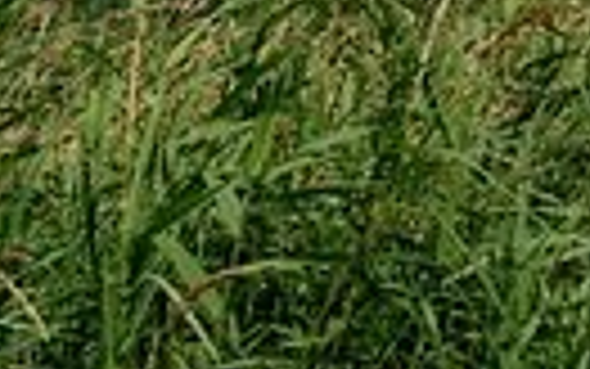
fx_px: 2703
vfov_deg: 7.5
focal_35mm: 168
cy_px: -338
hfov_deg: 12.5
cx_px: 261
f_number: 10
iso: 200
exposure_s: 1/800
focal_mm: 28
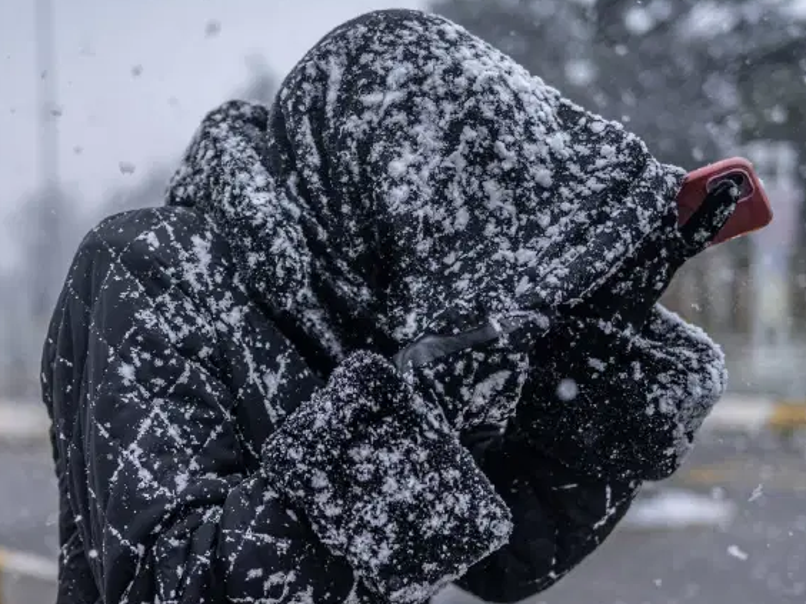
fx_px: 1397
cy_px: 403
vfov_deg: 24.3
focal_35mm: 60
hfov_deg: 32.0
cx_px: 302
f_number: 2
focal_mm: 40
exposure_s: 1/1250
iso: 250
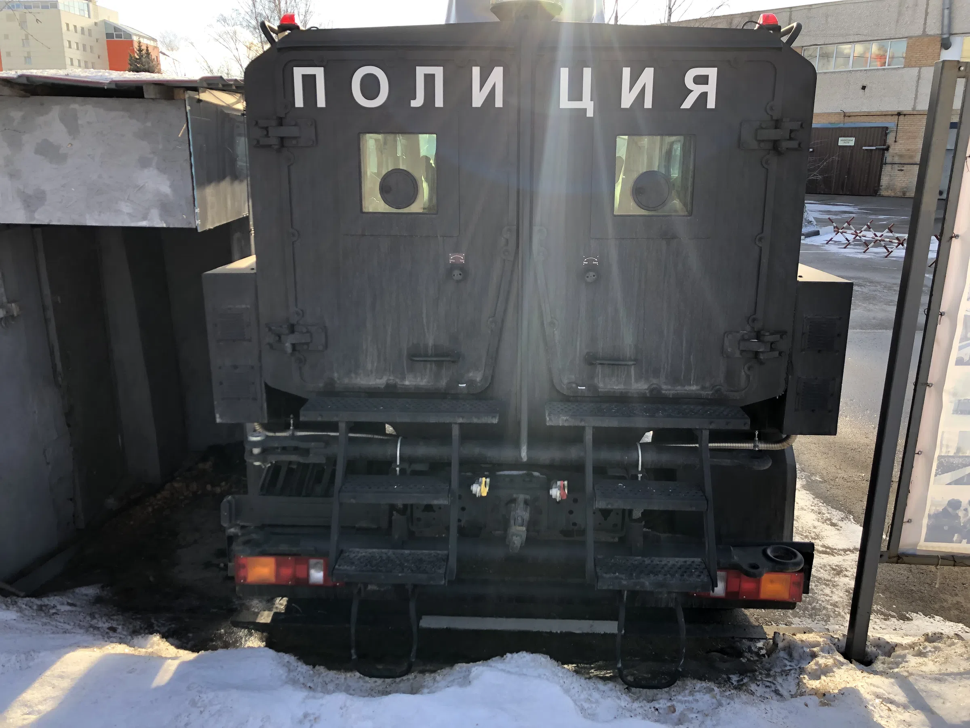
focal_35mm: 28
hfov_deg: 63.4
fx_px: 785
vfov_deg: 49.7
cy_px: 364
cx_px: 485
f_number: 1.8
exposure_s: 1/131
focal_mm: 4
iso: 20
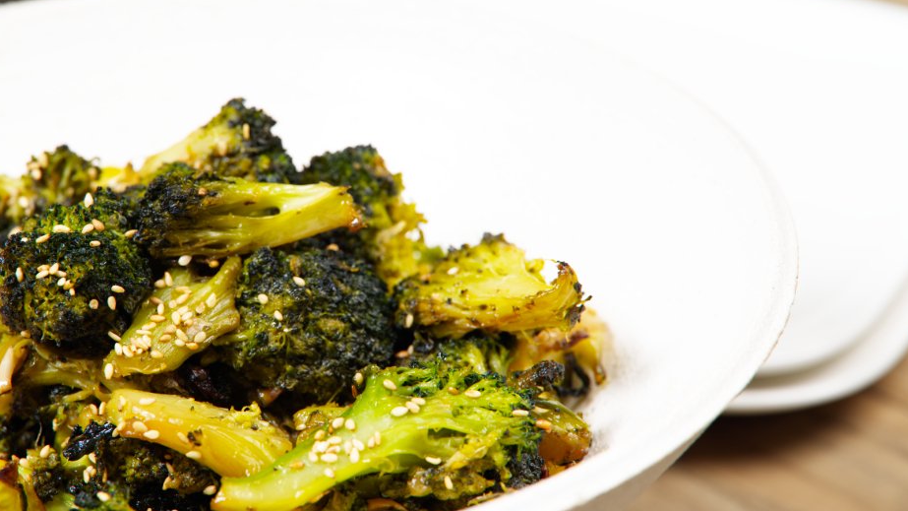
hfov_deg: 15.0
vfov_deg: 8.5
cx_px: 329
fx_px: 3443
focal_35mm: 143
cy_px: 227
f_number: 6.3
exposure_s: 1/40
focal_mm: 105
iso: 100
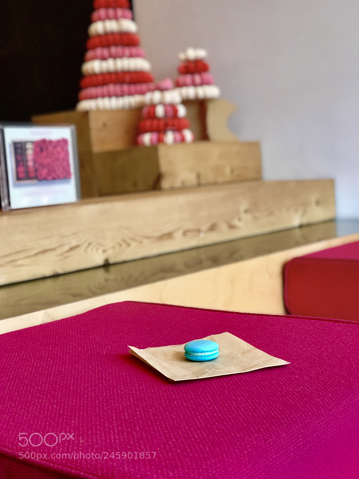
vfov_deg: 33.8
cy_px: 240
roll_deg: +4.3
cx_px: 180
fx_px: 788
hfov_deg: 25.7
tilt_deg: -5.8
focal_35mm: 57
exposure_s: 1/60
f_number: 2.8
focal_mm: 6.6
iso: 125
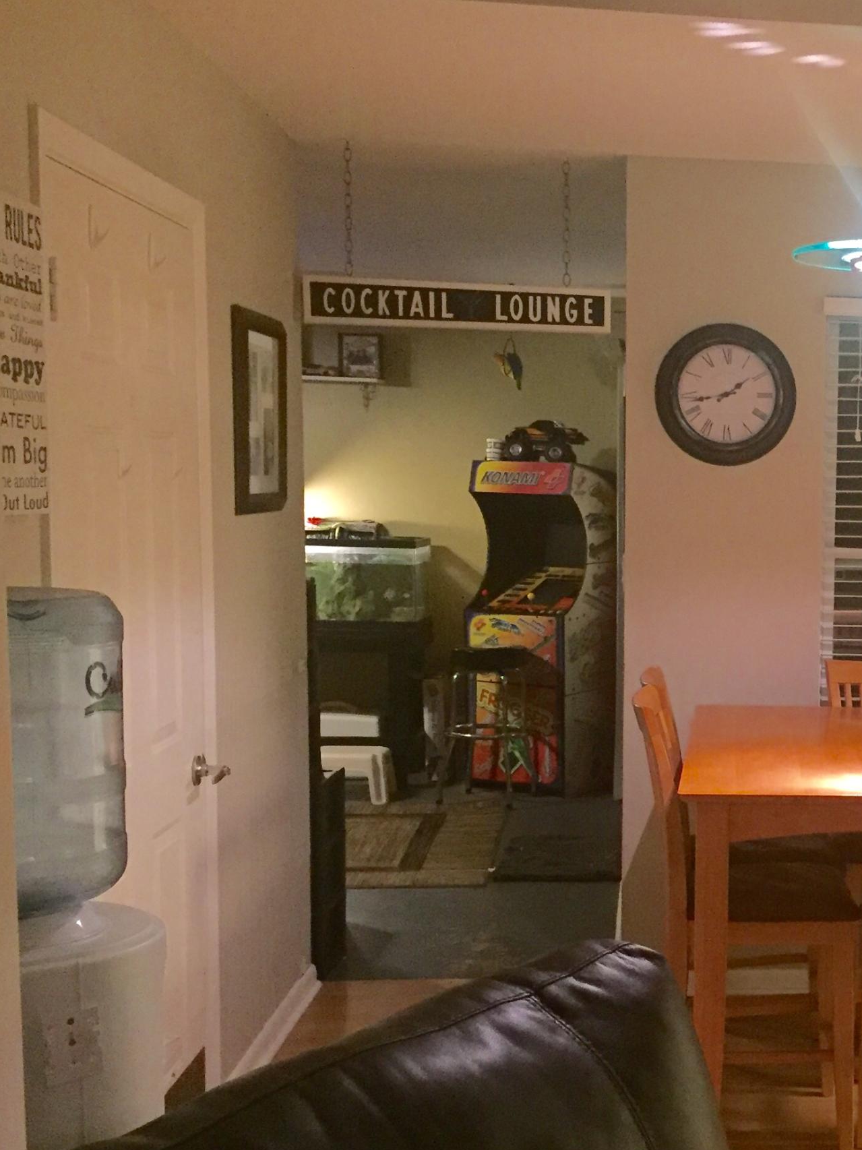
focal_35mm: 51
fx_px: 1694
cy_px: 693
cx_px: 880
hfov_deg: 26.8
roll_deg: -2.9
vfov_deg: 37.3
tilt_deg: -8.5
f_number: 2.2
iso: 250
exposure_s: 1/24
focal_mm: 4.15
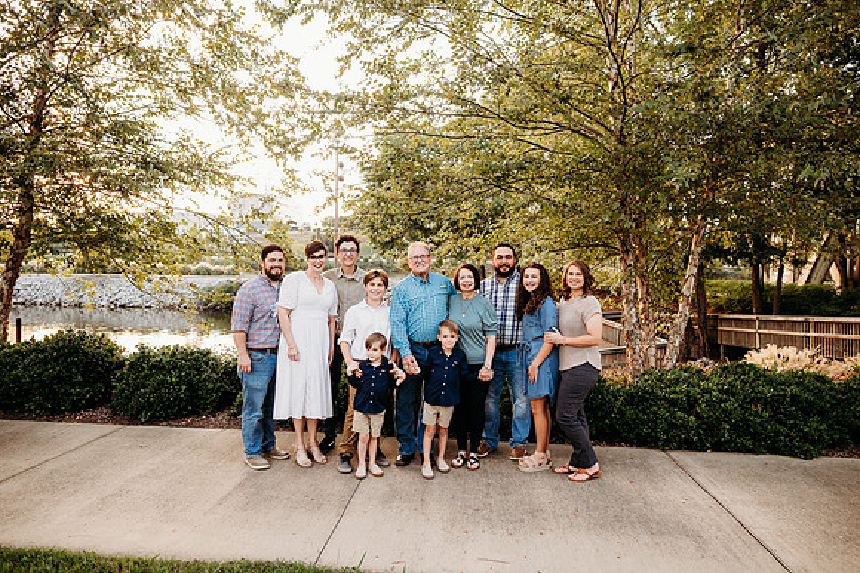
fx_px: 573
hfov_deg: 73.7
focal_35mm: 24
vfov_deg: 53.2
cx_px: 430
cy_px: 286
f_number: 3.2
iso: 320
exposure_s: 1/200
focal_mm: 24
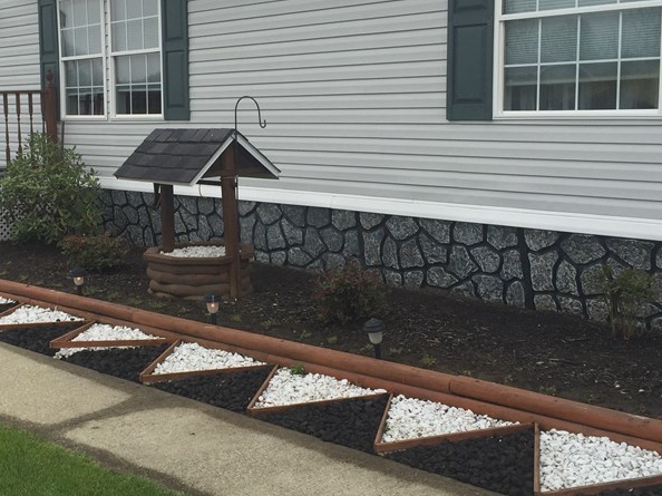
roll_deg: +0.5
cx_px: 224
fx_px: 956
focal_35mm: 50
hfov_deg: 37.8
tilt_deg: -7.0
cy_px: 225
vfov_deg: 29.1
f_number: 2.2
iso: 32
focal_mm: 4.15
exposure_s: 1/670
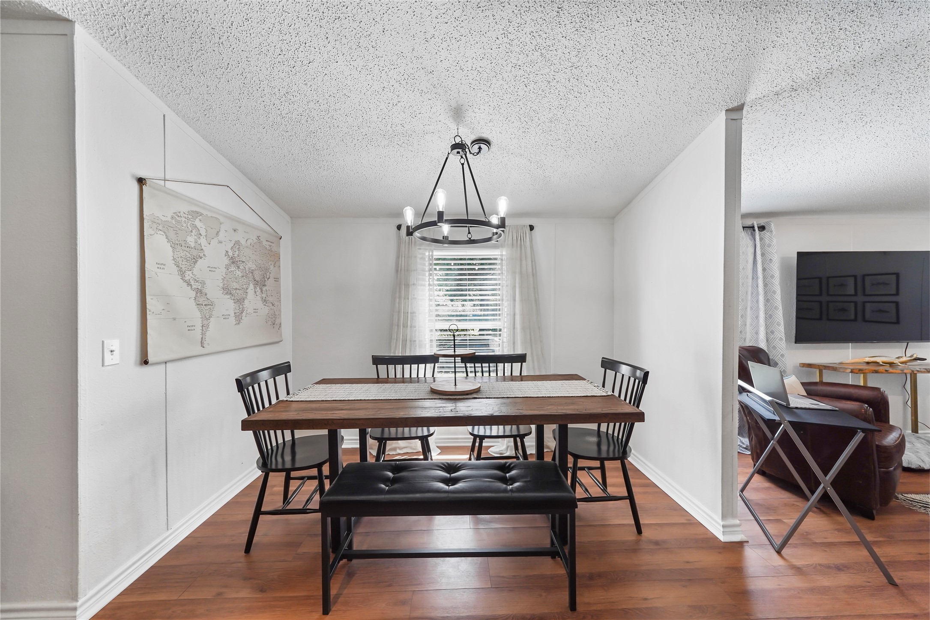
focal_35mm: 12
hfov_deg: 112.6
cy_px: 310
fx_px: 310
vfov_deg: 90.0
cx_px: 465
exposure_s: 1/30
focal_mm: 12
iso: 200
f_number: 8
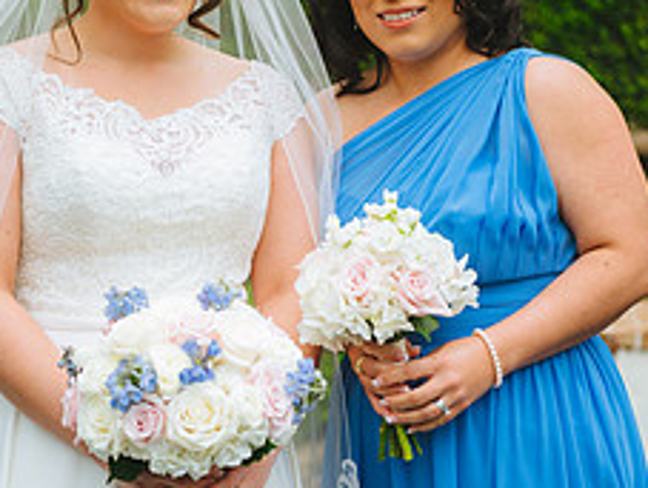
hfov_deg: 14.8
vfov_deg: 11.2
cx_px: 247
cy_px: 325
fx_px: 2494
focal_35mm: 133
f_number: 2.8
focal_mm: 70
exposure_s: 1/320
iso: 125
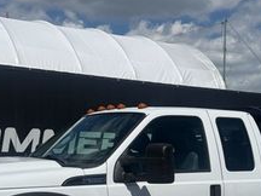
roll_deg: +0.9
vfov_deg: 19.5
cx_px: 143
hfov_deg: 27.4
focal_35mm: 71
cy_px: 235
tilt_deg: -4.9
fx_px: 535
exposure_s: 1/14286
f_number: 1.78
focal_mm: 6.76
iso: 80
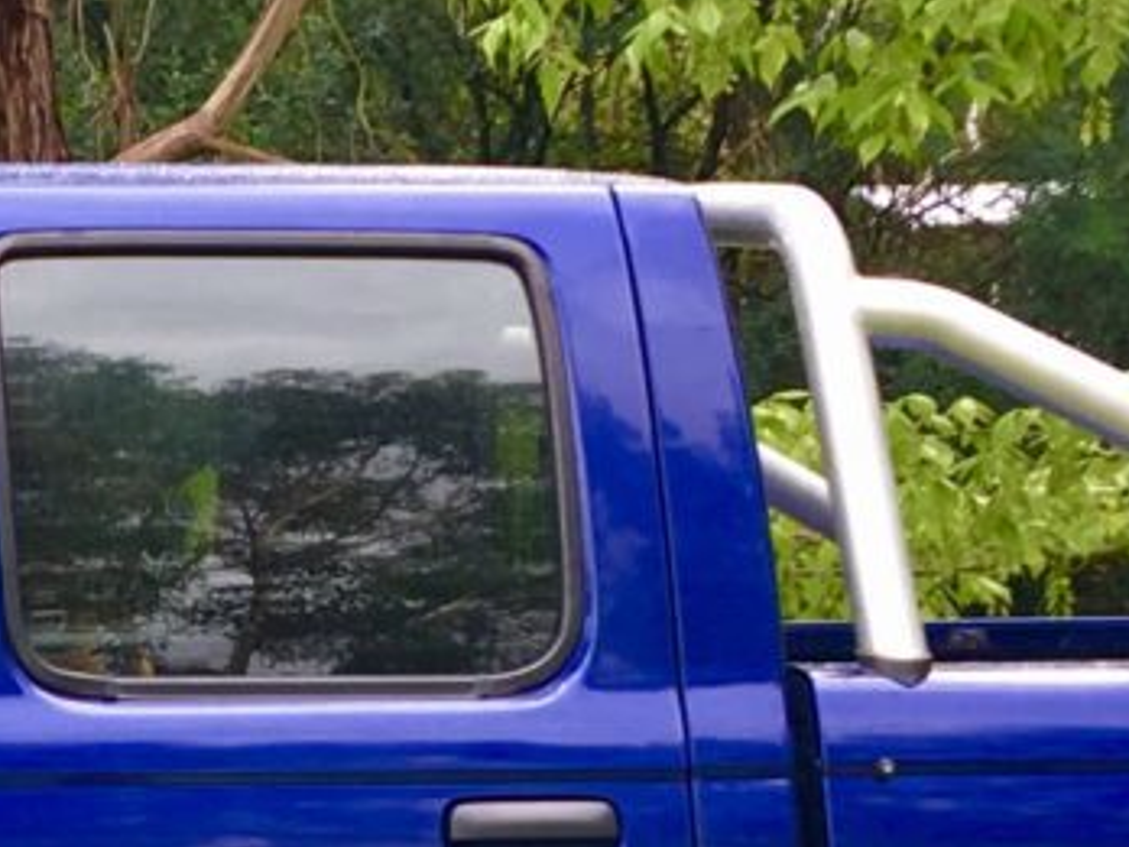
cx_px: -308
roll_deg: +1.0
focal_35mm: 150
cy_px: 860
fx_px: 4892
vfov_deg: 9.8
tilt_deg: -2.5
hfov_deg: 12.8
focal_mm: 4.15
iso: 25
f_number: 2.2
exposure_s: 1/116
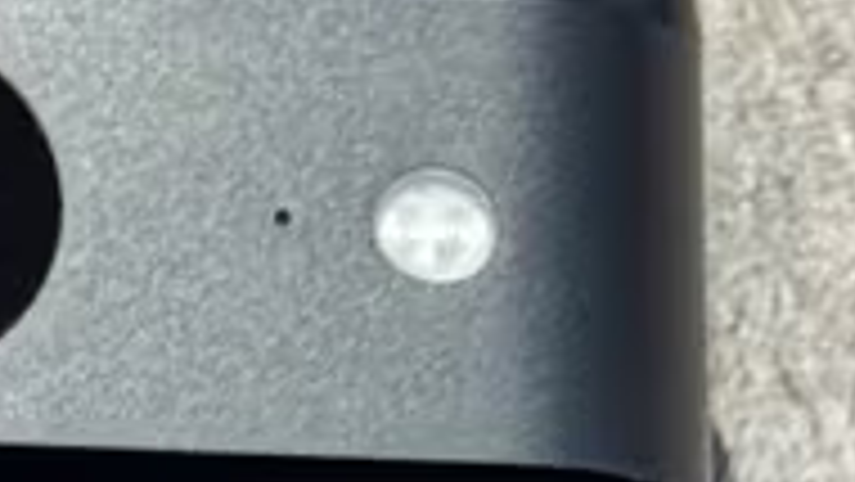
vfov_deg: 2.7
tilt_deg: +3.7
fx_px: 10001
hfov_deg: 4.9
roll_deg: -13.7
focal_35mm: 441
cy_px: 1644
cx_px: 50
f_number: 1.78
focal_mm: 6.76
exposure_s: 1/50
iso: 125
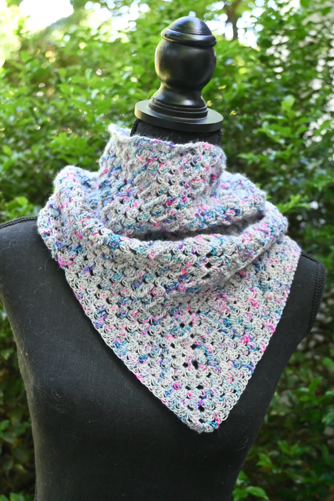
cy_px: 250
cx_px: 167
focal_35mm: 51
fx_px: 710
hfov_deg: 26.5
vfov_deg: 38.9
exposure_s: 1/125
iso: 1100
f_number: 5
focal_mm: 34
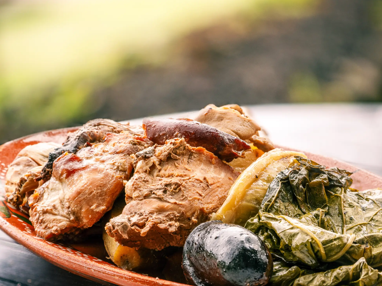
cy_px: 144
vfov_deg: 17.0
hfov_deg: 22.5
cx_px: 191
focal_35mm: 87
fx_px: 960
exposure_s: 1/50
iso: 200
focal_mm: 43
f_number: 9
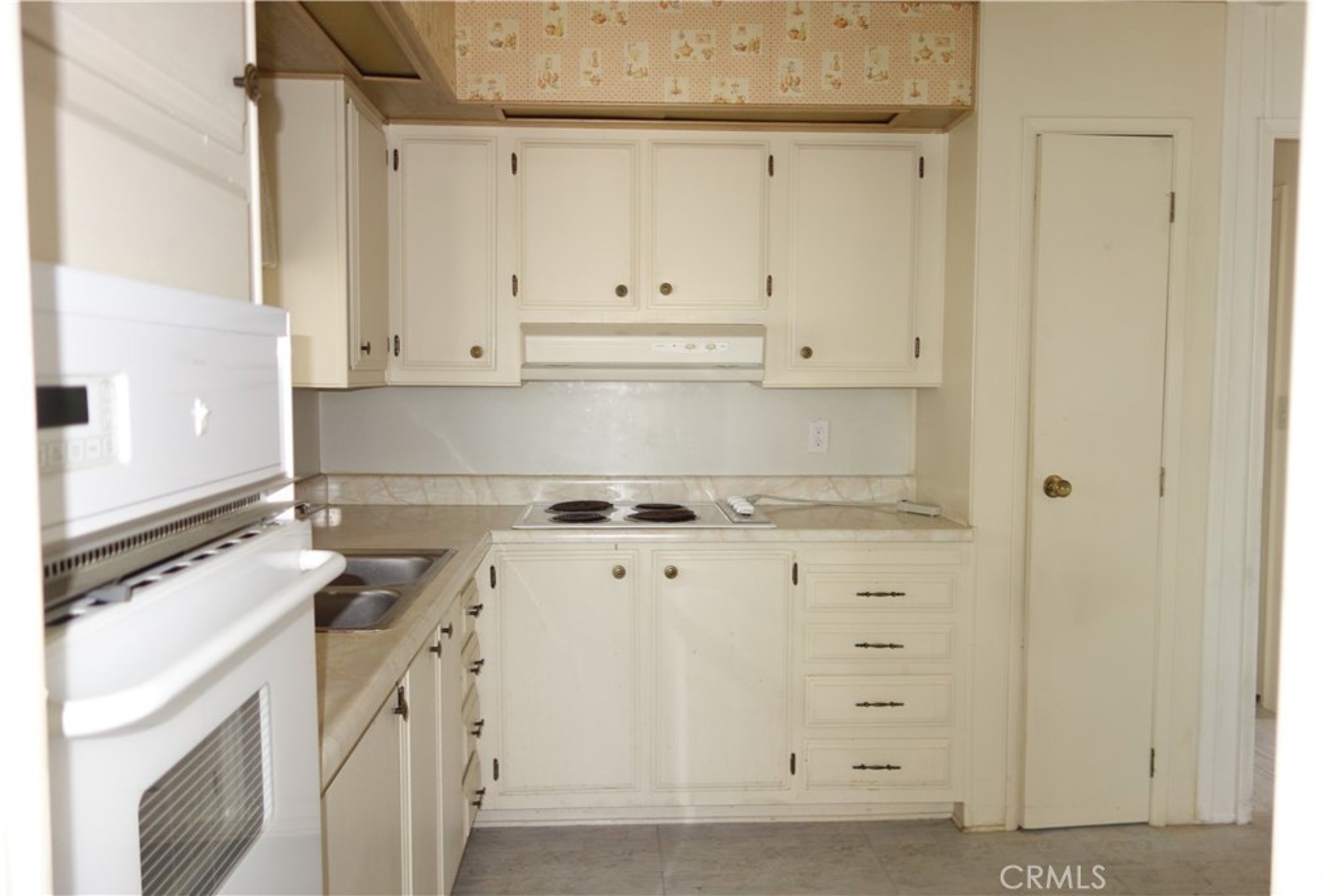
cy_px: 448
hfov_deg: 65.5
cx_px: 672
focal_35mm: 28
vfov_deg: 46.4
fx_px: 1045
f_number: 1.8
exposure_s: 1/60
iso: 125
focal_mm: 10.4
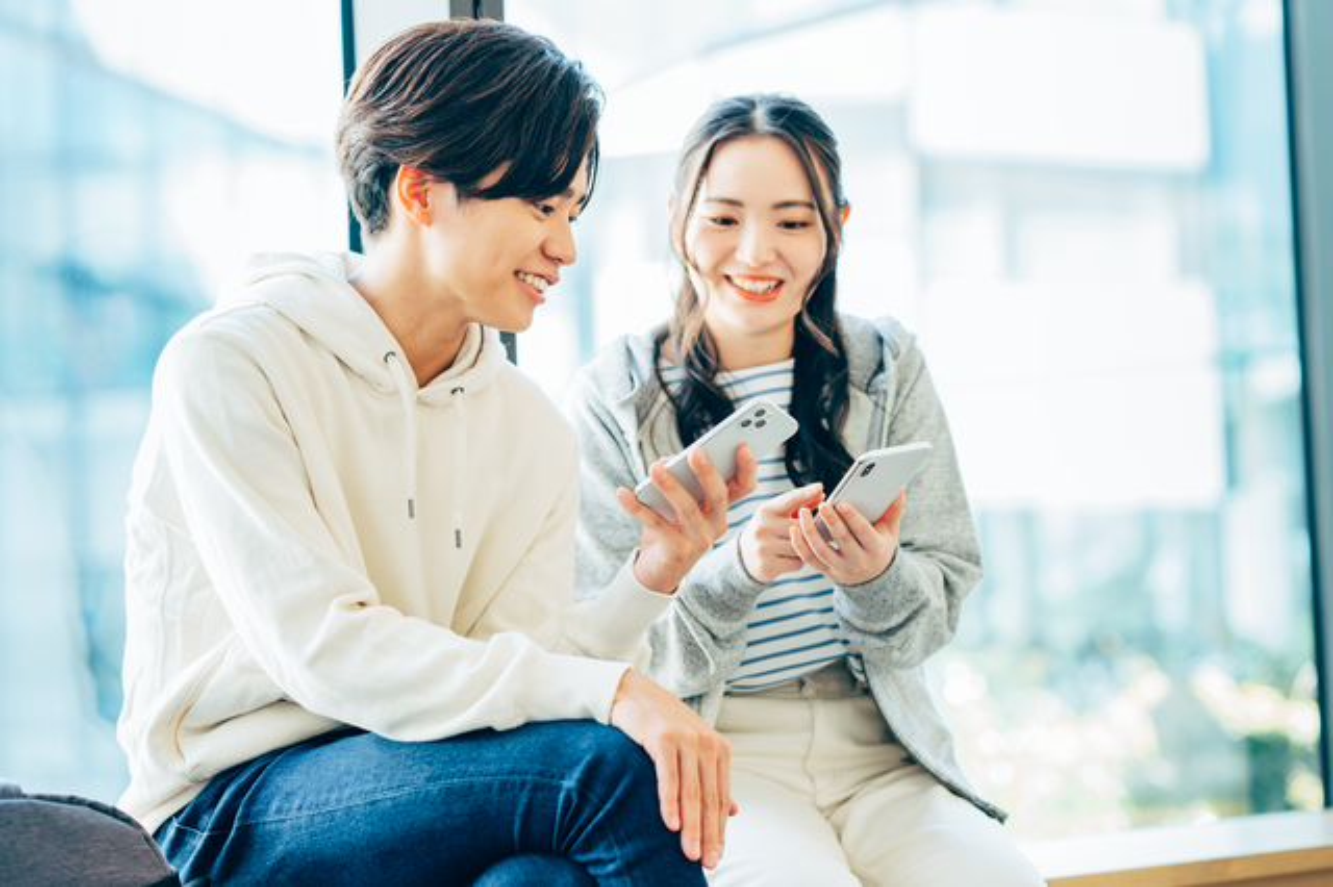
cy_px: 444
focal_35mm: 85
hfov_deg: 23.9
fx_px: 3146
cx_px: 666
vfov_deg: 16.1
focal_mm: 85
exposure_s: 1/100
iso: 400
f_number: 2.5
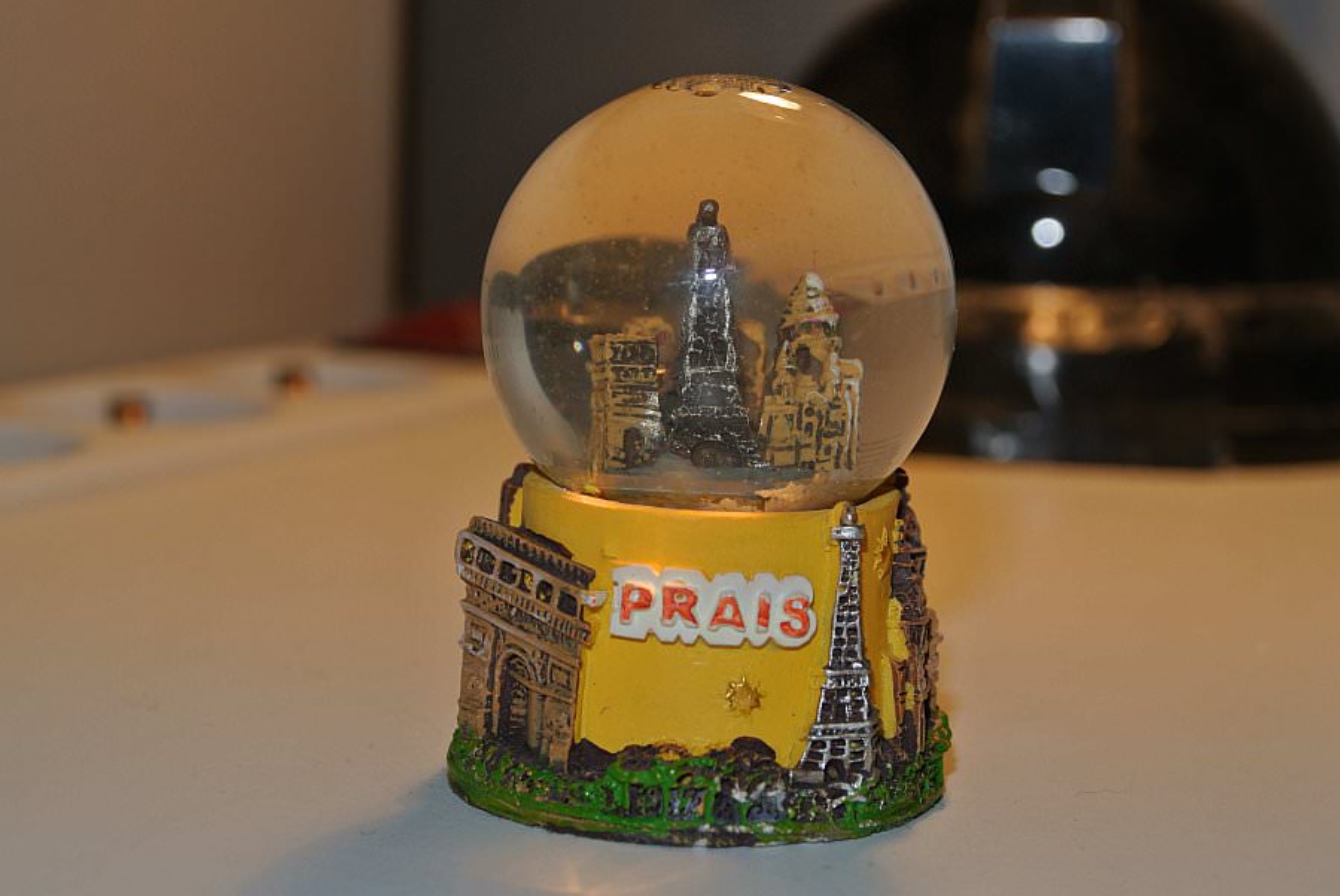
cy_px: 448
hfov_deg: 27.3
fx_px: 2757
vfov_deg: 18.5
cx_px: 670
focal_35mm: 74
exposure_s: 1/60
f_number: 5.6
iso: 110
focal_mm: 27.5
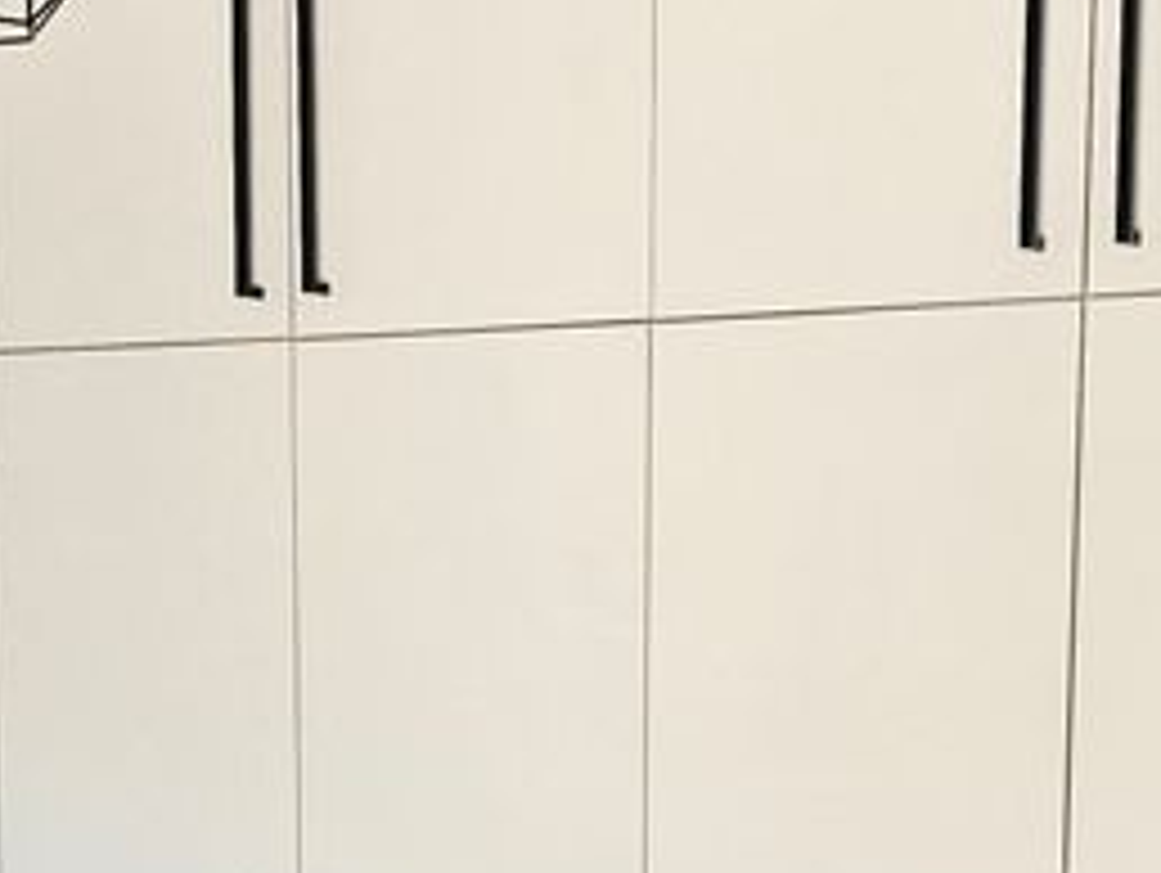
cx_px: 486
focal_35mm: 57
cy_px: 932
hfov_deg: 33.7
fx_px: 1914
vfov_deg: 24.2
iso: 100
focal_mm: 6.3
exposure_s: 1/190
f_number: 1.7
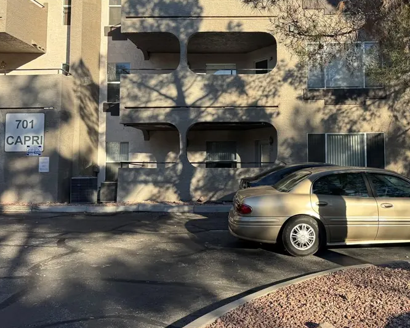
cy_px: 145
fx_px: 437
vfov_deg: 41.1
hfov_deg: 49.2
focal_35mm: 36
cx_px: 281
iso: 80
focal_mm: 6.76
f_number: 1.78
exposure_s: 1/1524
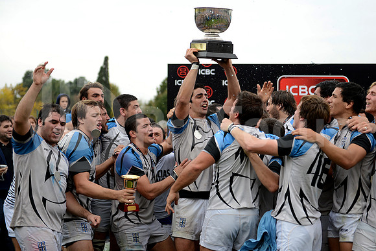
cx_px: 188
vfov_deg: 19.5
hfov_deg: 28.8
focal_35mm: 70
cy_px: 126
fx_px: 731
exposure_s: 1/800
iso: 500
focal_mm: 70
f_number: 2.8
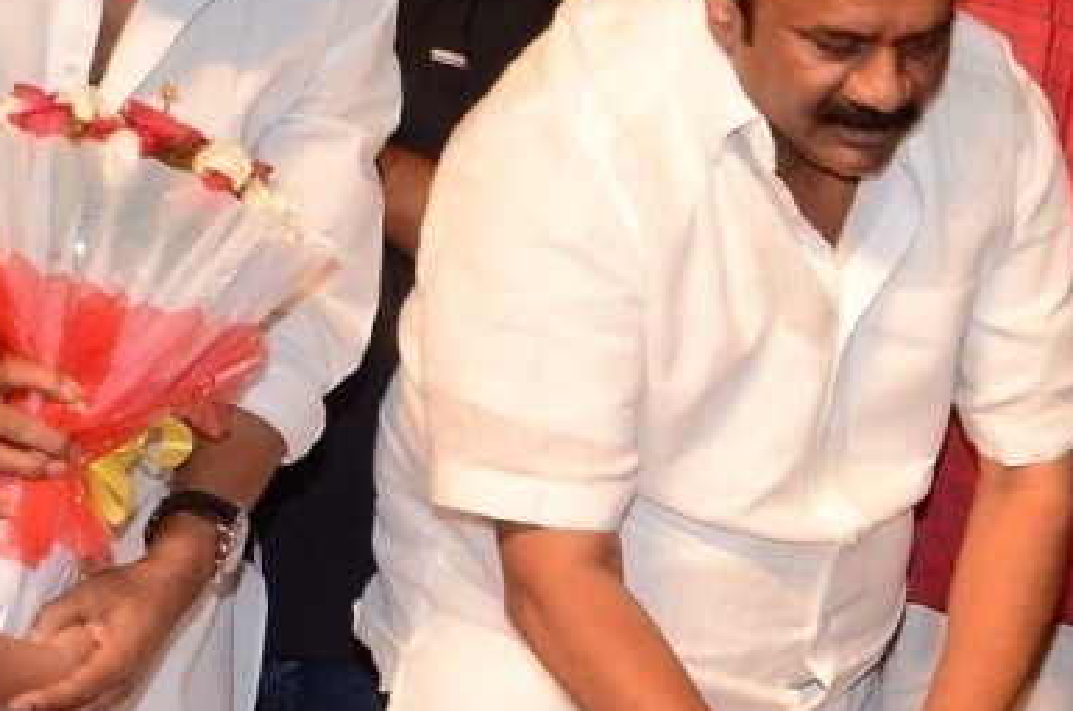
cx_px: 1151
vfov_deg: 8.3
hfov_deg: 12.4
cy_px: 531
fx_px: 4865
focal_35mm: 164
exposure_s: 1/125
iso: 640
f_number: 6.3
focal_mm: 35
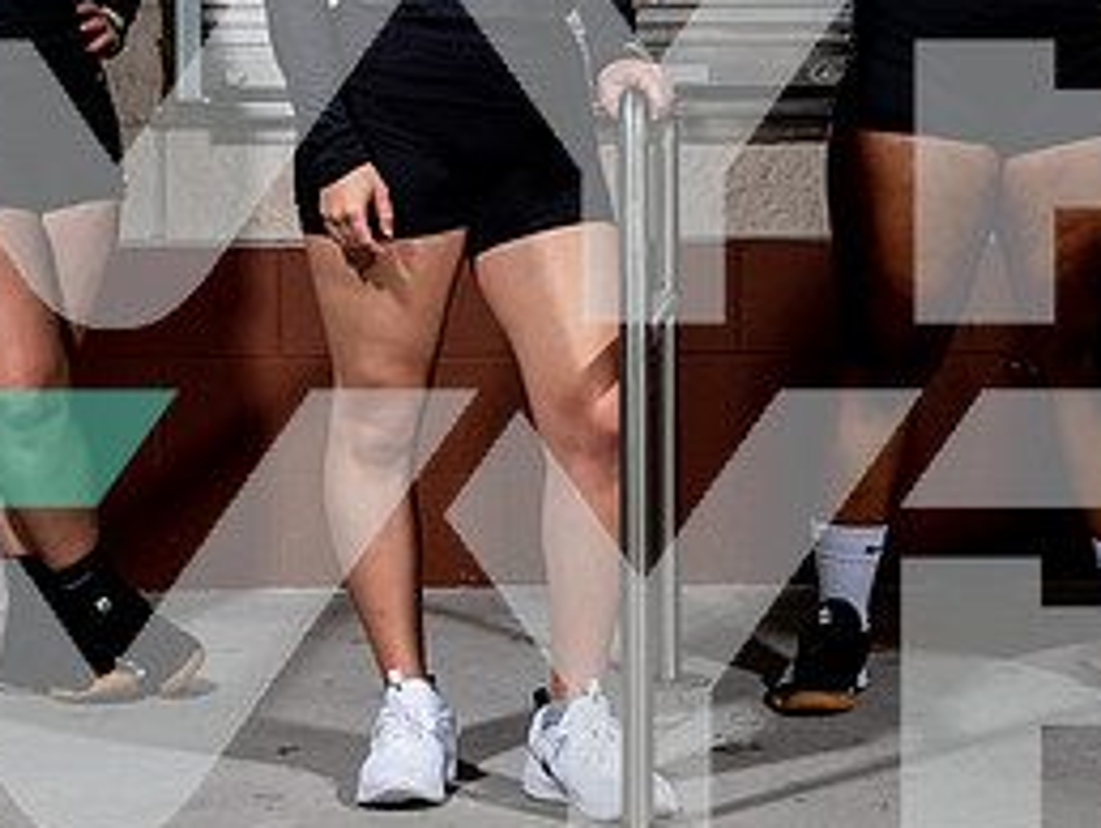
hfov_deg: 18.1
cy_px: 100
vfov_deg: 13.6
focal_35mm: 108
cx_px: 832
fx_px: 3438
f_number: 8
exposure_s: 1/125
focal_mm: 50
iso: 100
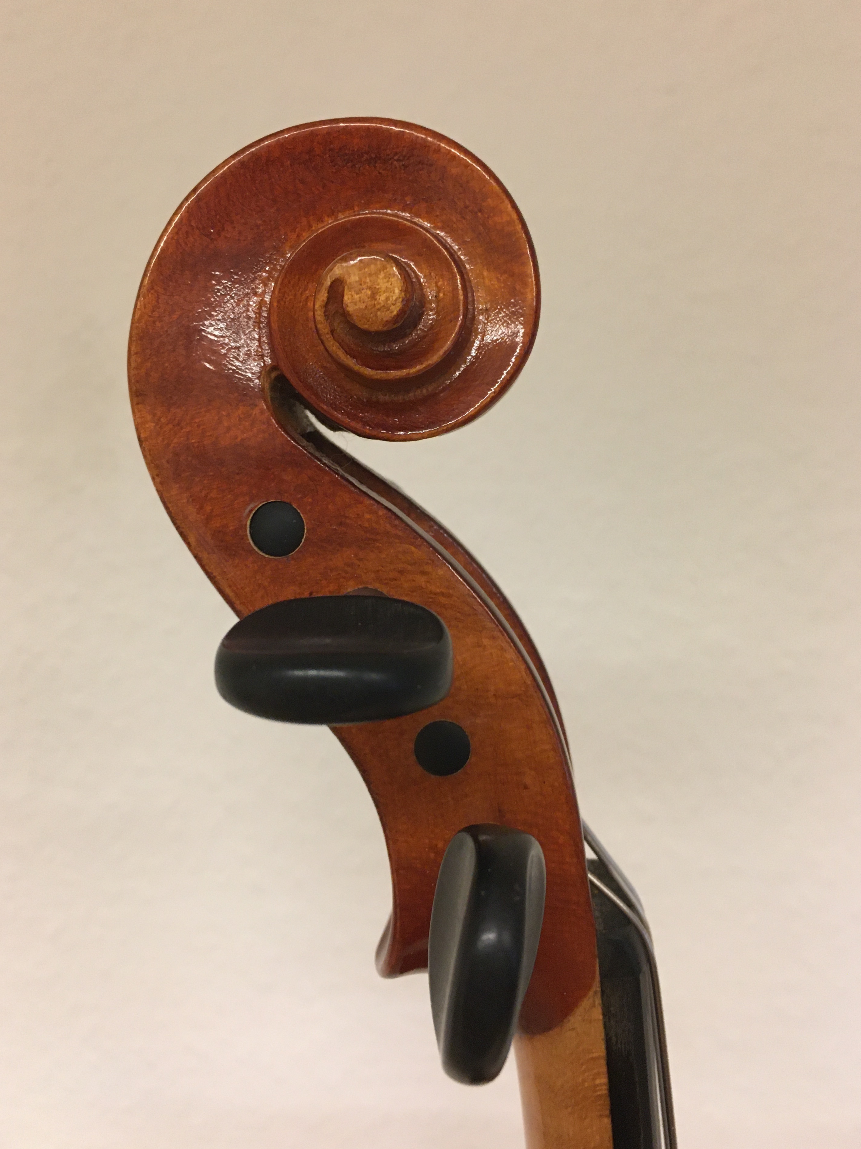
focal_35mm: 31
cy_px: 544
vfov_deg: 58.3
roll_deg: +0.6
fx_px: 1028
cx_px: 429
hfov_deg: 45.4
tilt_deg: -6.9
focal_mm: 4.15
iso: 200
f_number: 2.2
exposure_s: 1/33
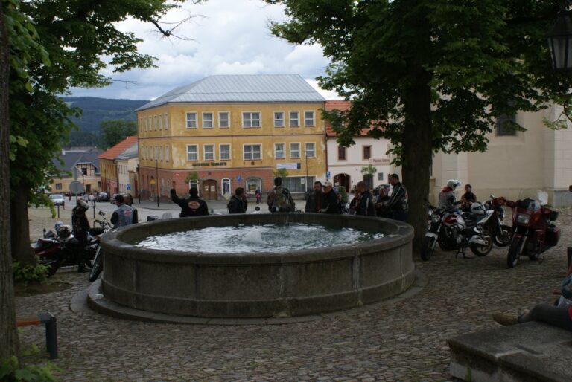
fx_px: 668
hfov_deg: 46.4
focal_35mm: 42
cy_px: 191
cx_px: 286
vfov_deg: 32.0
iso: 100
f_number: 9
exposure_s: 1/80
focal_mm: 28
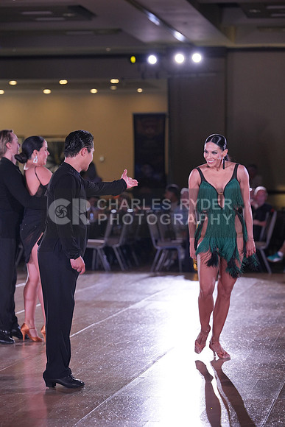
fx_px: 1590
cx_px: 142
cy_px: 214
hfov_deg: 10.2
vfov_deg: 15.3
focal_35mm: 134
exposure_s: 1/400
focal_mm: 134
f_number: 4
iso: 1250
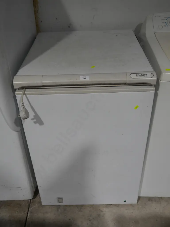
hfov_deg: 39.7
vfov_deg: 51.4
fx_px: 236
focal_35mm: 36
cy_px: 114
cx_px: 85
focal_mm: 18
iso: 200
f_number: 4
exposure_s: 1/100
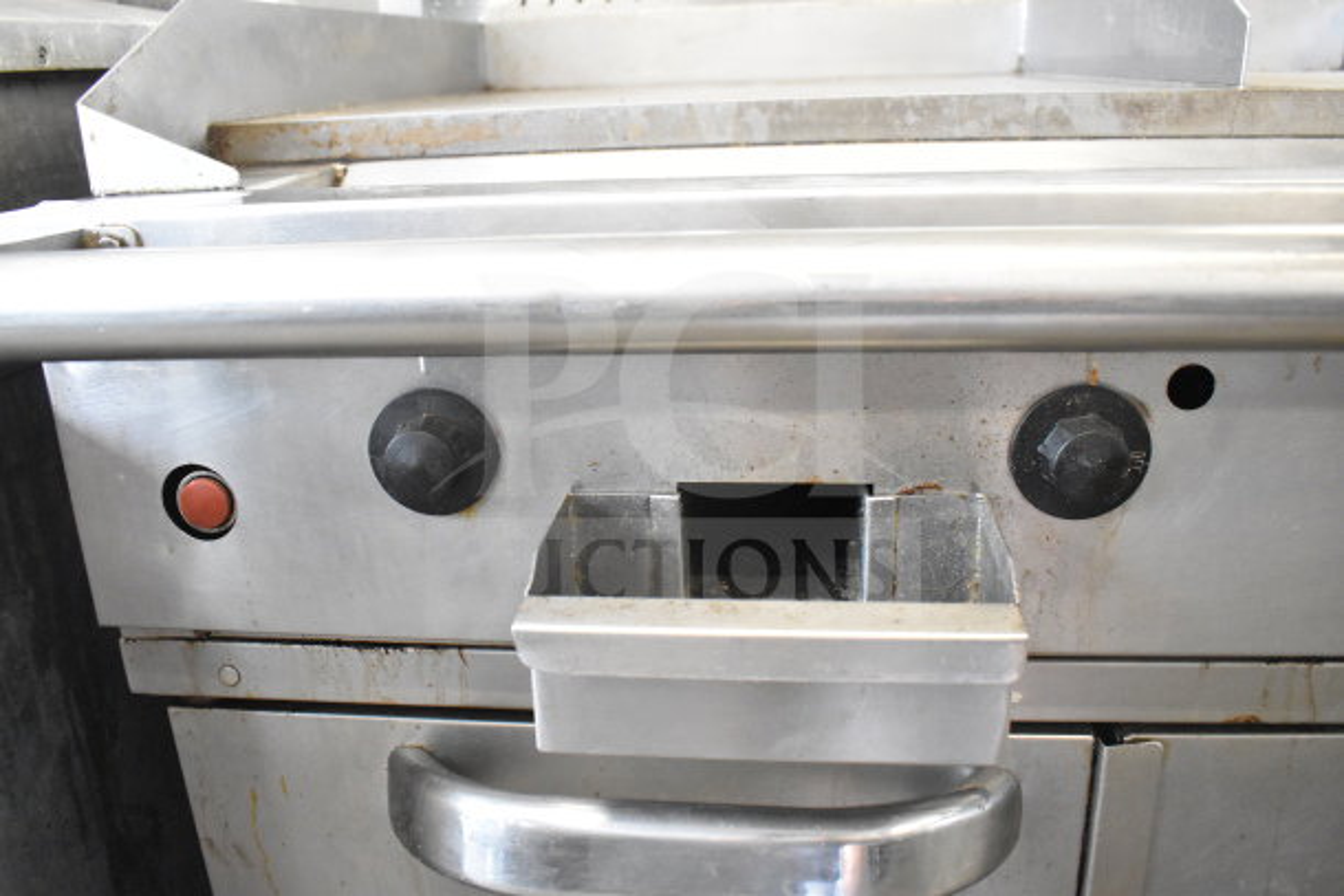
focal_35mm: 30
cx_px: 672
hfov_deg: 61.9
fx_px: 1120
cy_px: 448
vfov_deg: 43.6
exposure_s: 1/125
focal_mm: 20
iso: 6400
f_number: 5.6
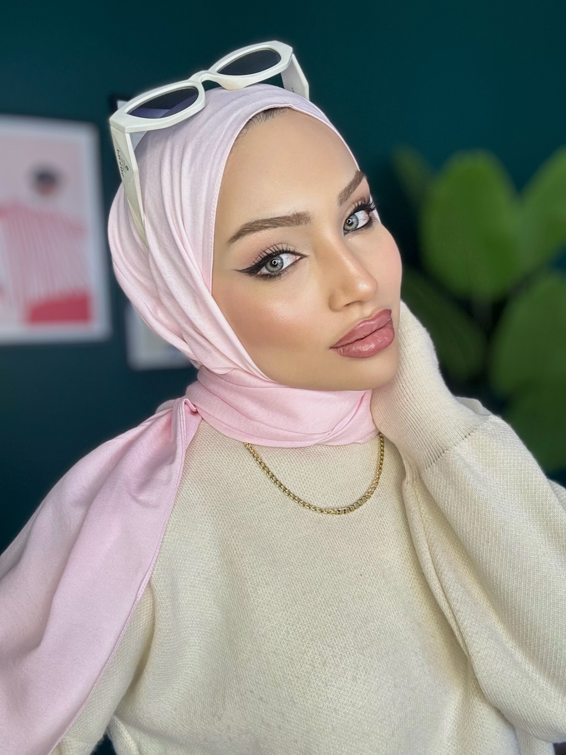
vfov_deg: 60.0
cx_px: 283
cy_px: 378
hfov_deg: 46.8
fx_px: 654
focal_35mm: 30
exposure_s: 1/50
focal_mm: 2.69
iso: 64
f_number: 1.9
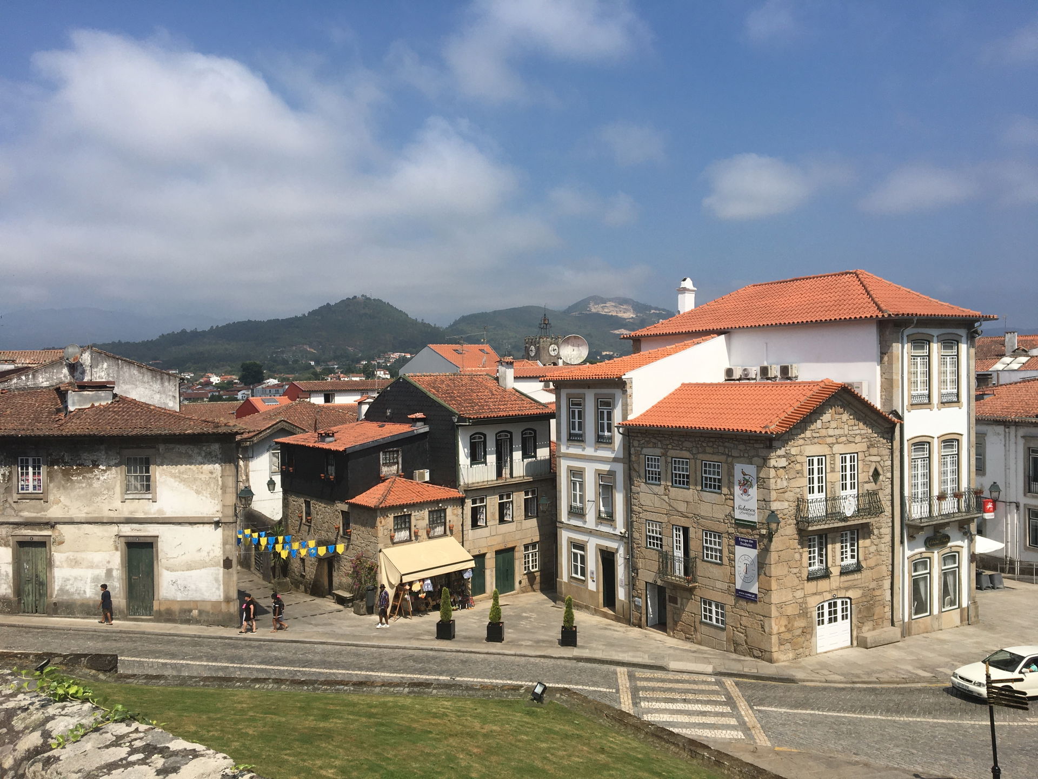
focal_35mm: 29
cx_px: 519
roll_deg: +0.2
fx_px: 870
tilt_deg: -2.3
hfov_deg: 61.7
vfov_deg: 48.2
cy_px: 390
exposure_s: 1/2564
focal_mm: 4.15
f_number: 2.2
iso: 25
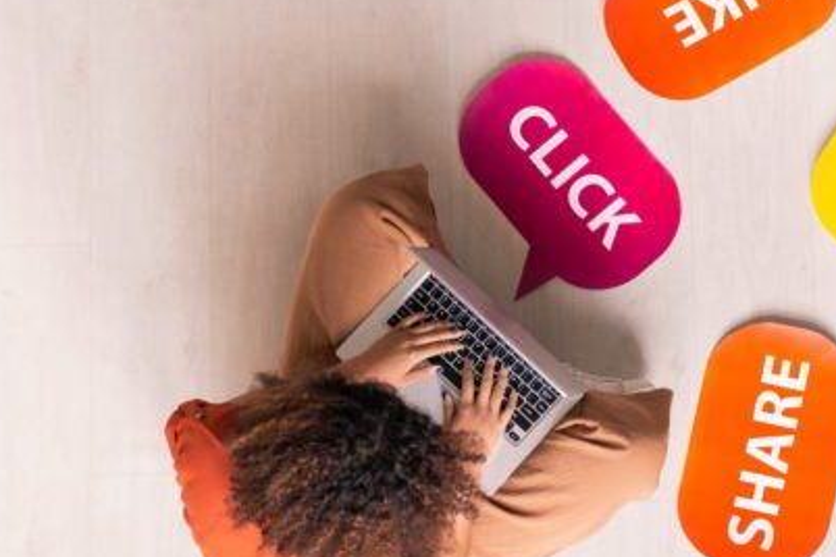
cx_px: 757
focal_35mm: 163
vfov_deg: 8.4
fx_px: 3785
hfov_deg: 12.5
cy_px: 105
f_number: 4.5
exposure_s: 1/160
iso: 800
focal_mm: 85
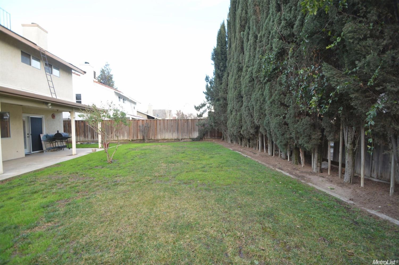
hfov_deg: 100.4
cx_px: 200
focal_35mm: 15
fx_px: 166
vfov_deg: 77.3
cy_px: 132
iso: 200
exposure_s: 1/100
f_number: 5
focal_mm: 10
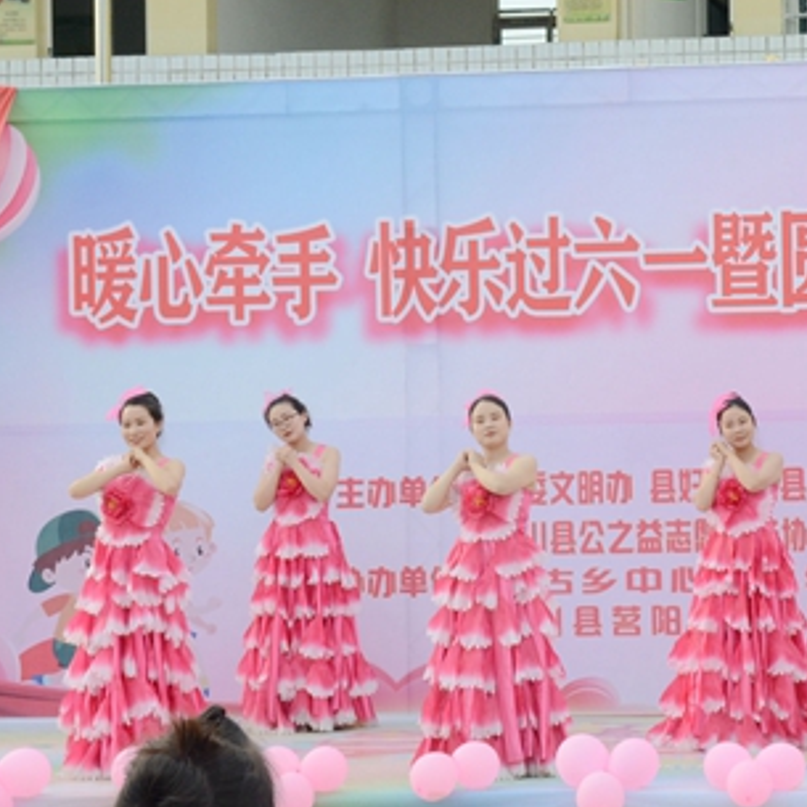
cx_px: 714
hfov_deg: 13.6
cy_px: 254
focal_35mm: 127
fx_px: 3350
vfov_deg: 13.7
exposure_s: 1/500
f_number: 11
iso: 800
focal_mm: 38
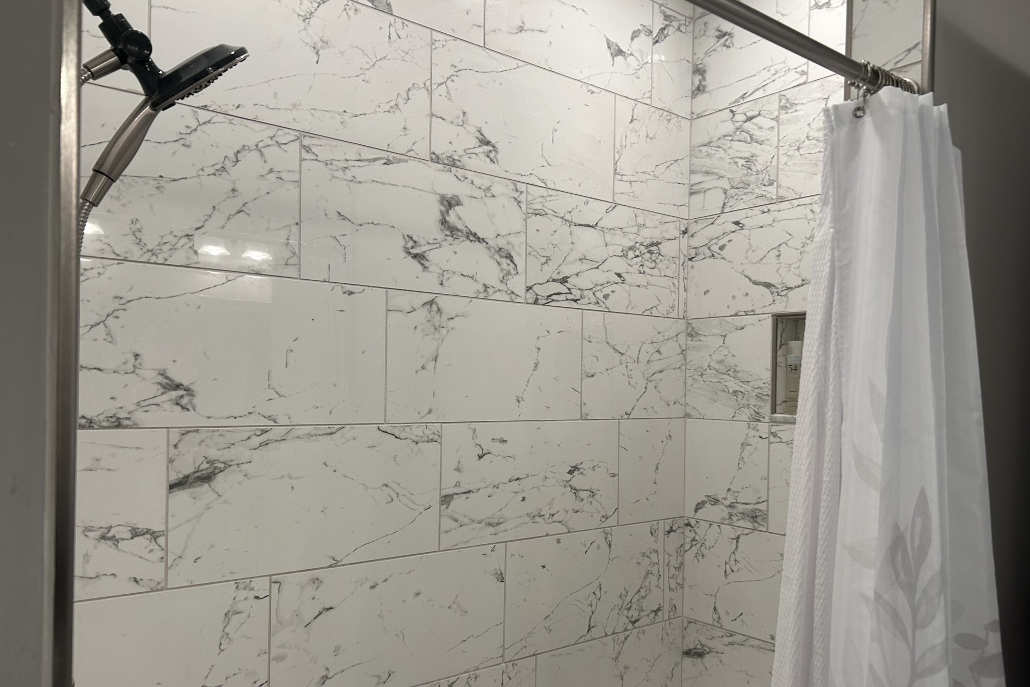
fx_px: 801
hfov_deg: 65.5
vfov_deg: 46.3
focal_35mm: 28
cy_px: 395
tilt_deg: -2.5
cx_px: 532
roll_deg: -1.0
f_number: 1.5
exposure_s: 1/120
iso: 64
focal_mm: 5.7
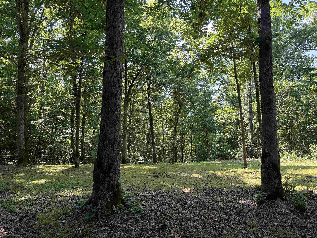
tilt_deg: +2.2
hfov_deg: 71.6
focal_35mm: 24
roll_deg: +1.9
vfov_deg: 56.8
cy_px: 119
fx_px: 220
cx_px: 158
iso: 100
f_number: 1.78
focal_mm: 6.76
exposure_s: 1/374
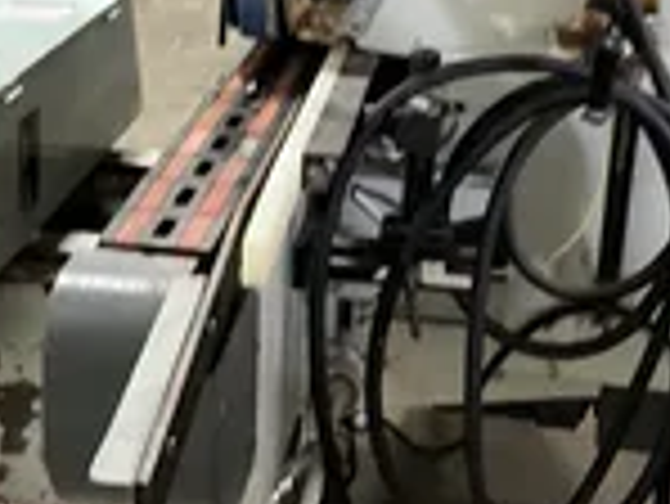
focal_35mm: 78
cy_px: 4
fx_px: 1511
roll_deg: -2.7
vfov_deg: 18.5
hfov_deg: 25.0
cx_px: 292
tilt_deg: -14.9
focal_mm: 3
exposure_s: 1/48
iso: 320
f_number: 1.8
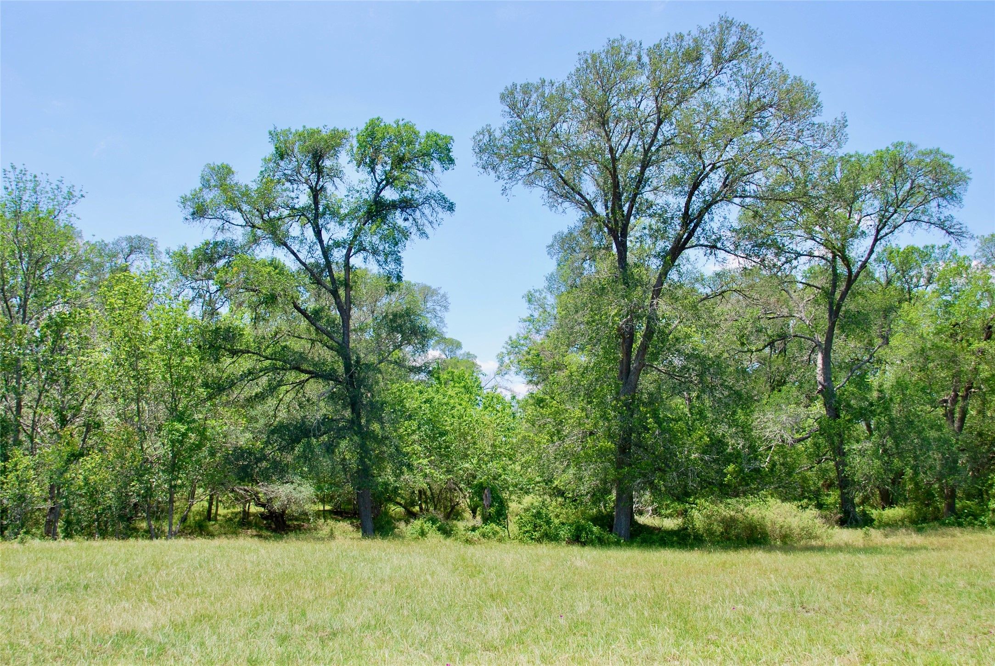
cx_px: 498
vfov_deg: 35.6
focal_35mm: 38
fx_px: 1038
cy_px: 333
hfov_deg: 51.2
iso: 100
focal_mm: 25
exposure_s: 1/200
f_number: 7.1
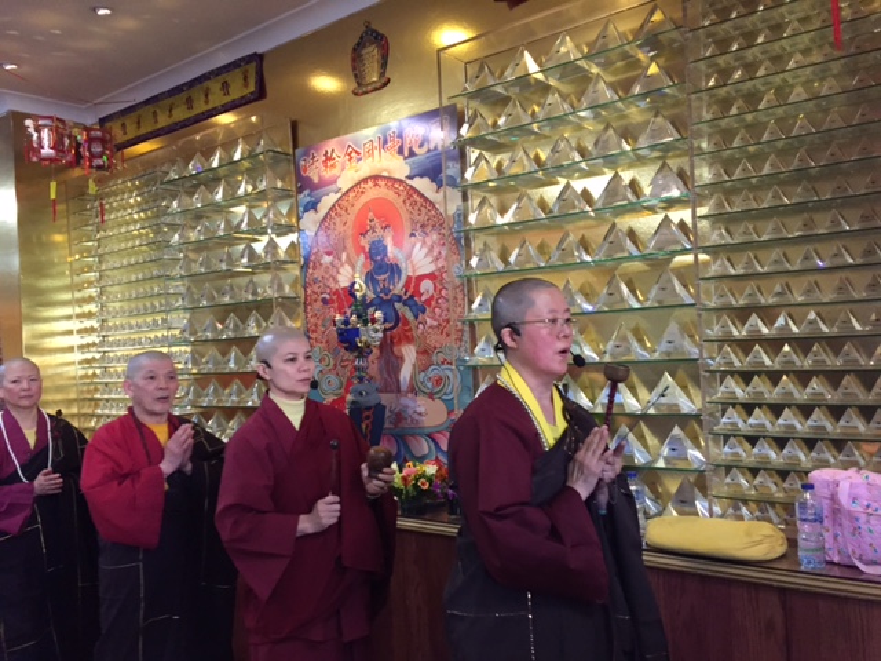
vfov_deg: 48.2
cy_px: 330
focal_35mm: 29
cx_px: 440
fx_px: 738
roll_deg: +1.7
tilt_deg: +0.0
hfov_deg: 61.7
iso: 250
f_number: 2.2
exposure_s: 1/30
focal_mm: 4.15
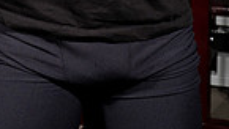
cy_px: -192
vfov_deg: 8.3
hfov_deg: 16.1
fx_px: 809
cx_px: 128
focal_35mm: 133
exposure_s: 1/250
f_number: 8
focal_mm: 41
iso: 200
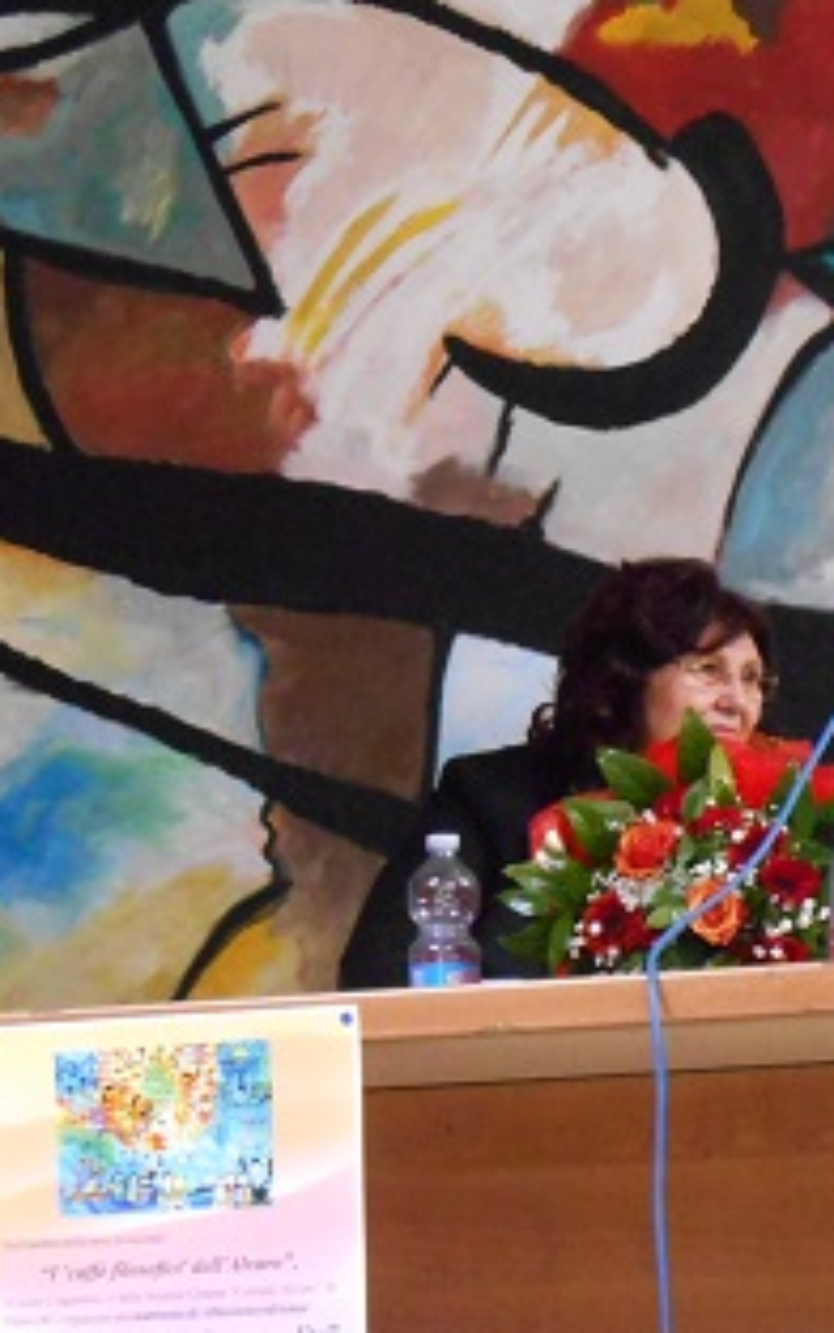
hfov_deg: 10.4
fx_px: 4503
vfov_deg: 16.8
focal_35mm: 124
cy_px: 924
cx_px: 949
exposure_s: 1/8
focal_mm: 10.9
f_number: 4.4
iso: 800
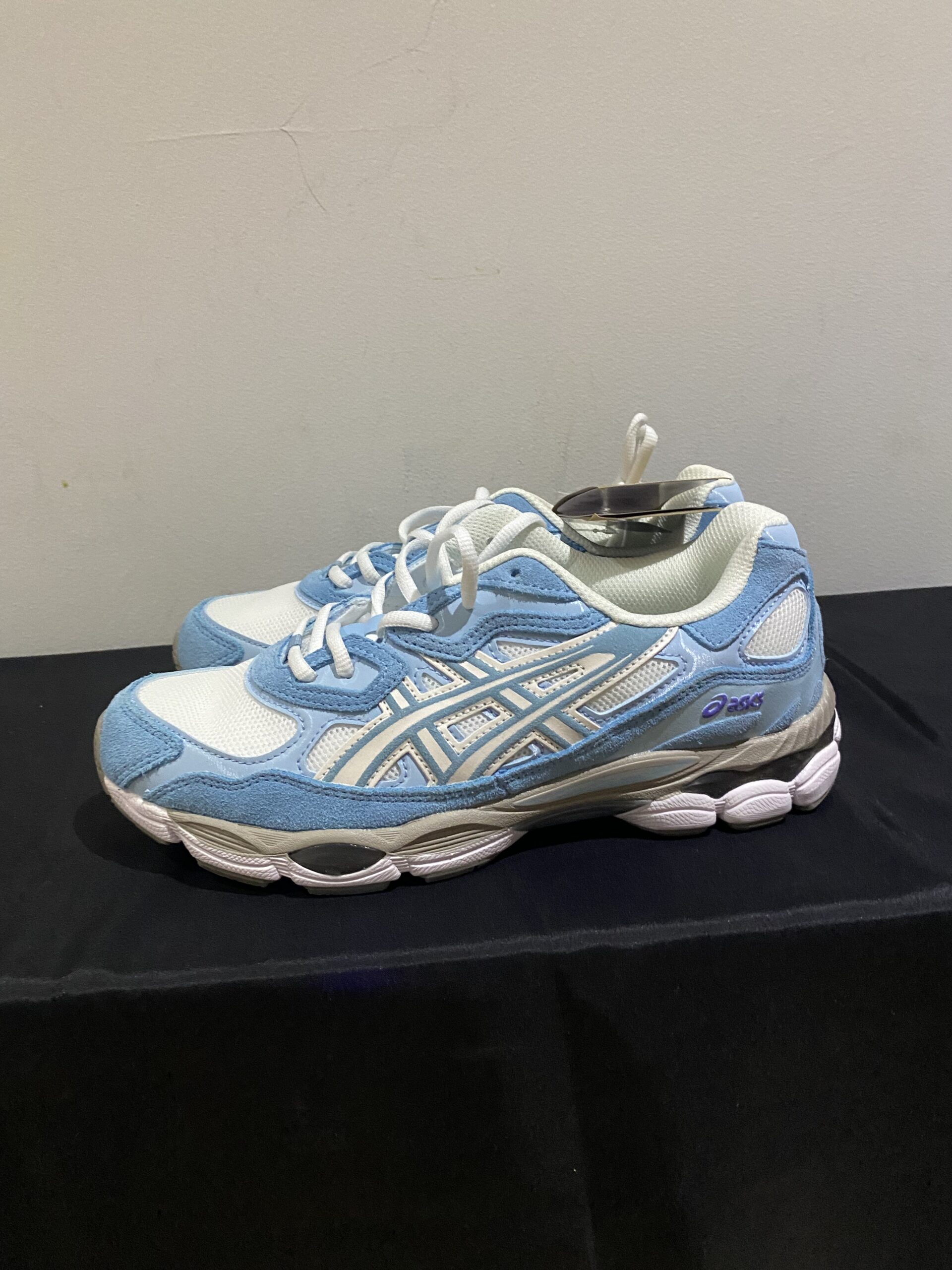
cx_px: 476
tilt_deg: -19.9
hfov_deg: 53.1
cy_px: 635
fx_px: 953
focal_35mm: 26
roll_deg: +3.3
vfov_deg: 67.3
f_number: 1.8
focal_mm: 4.25
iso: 640
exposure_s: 1/38
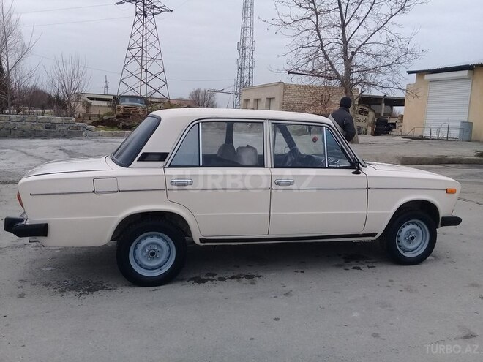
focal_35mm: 31
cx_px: 242
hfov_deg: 58.4
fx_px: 433
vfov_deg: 45.4
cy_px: 181
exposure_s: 1/344
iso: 50
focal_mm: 3.3
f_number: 2.2
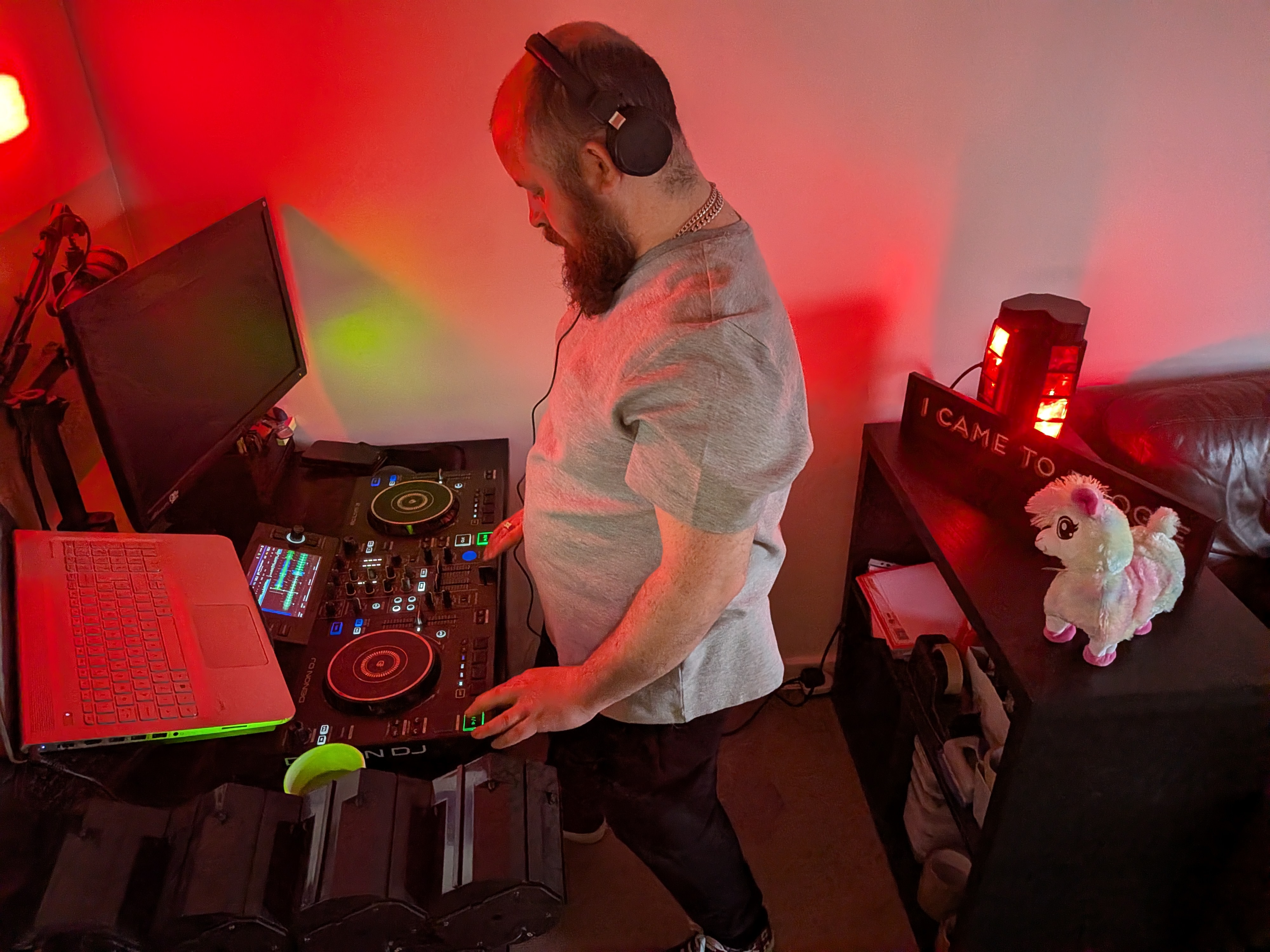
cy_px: 476
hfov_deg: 71.6
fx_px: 881
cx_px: 635
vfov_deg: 56.8
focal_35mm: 24
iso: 349
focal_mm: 4.53
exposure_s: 1/100
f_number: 1.7
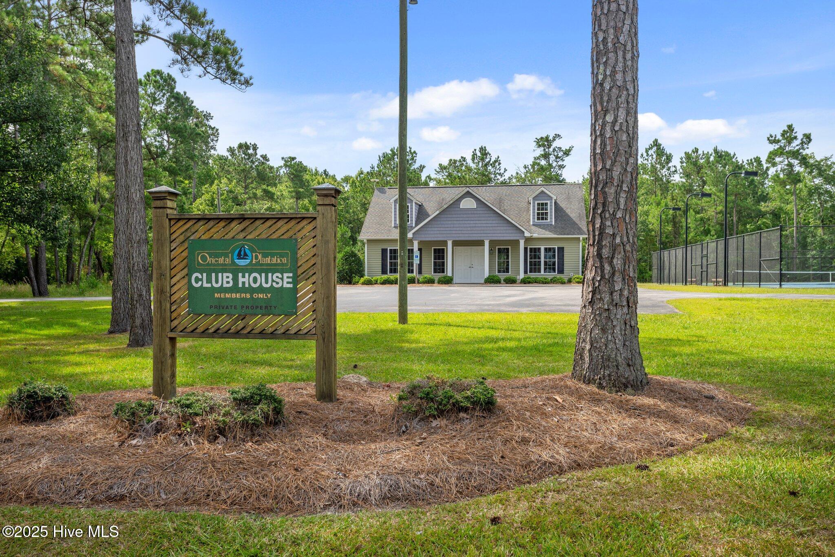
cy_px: 278
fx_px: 719
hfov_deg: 60.3
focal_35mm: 31
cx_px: 418
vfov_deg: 42.3
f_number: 8
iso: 160
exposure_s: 1/320
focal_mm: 31
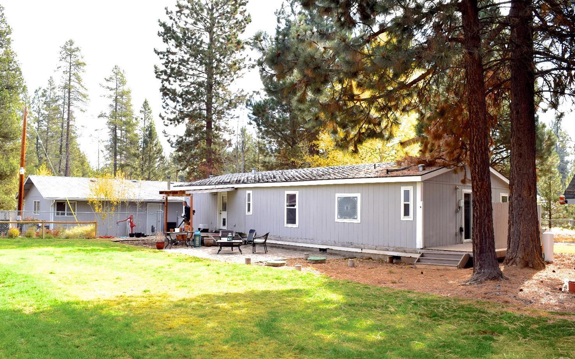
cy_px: 186
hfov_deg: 66.5
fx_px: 439
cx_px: 283
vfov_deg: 44.5
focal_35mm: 28
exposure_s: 1/200
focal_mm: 18
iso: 100
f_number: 8
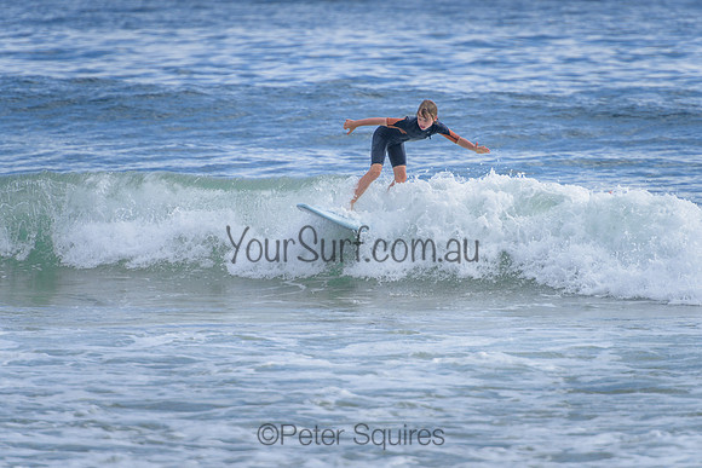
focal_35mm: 490
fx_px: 9563
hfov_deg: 4.2
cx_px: 378
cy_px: 217
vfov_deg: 2.8
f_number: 5.6
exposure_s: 1/1600
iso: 160
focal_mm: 400
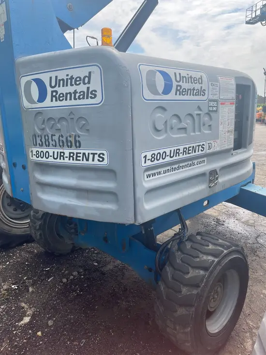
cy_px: 178
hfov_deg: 53.1
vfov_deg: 67.3
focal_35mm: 26
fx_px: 266
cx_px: 133
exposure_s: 1/1325
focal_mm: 5.1
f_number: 1.6
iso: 50
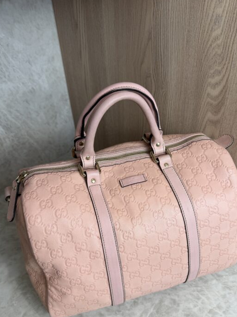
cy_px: 179
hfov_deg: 49.7
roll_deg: +3.1
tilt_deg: -39.2
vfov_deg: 63.2
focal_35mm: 28
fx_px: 256
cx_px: 124
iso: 50
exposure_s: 1/126
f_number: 1.78
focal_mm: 6.76
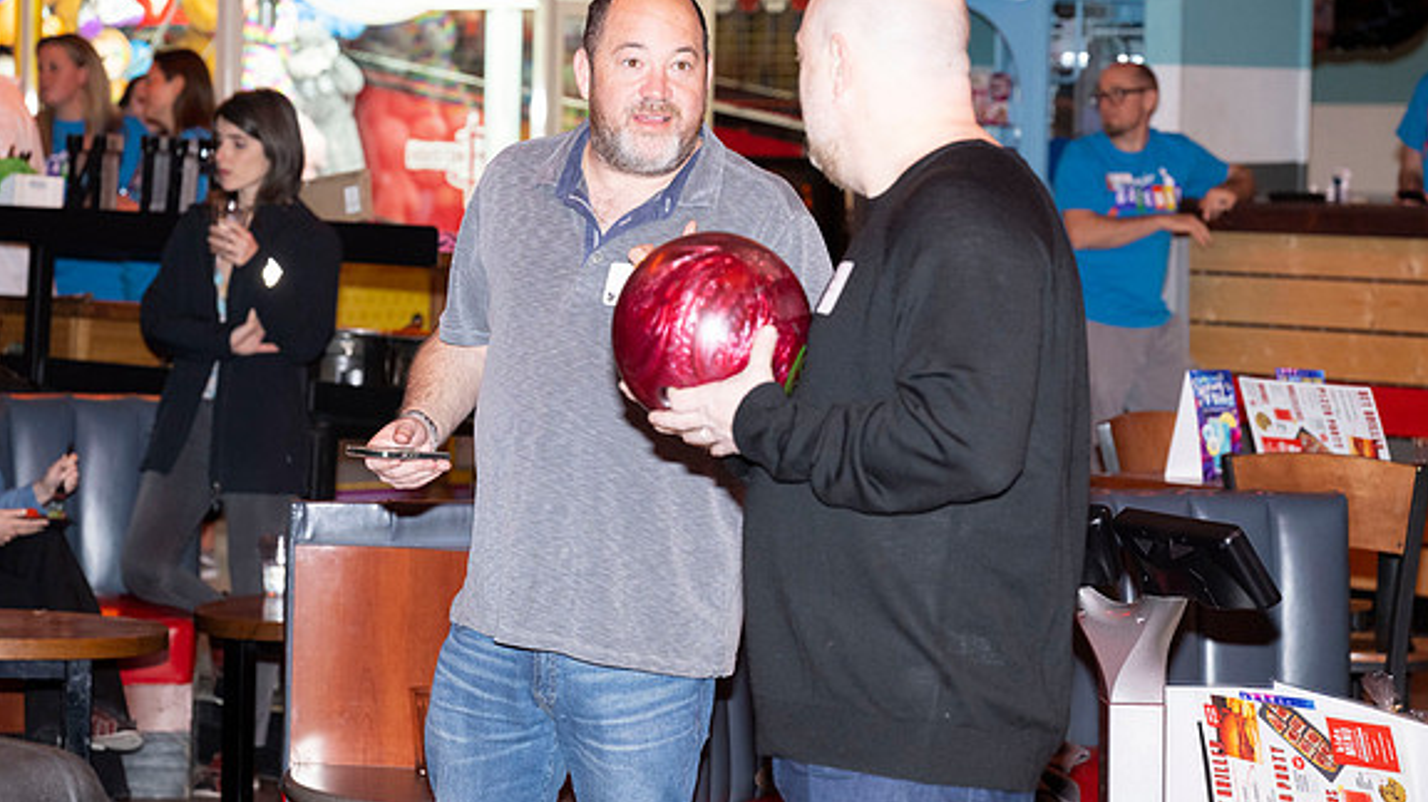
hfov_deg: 19.3
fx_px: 4202
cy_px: 351
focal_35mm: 111
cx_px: 718
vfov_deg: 10.9
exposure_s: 1/100
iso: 2000
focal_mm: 105
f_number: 5.6
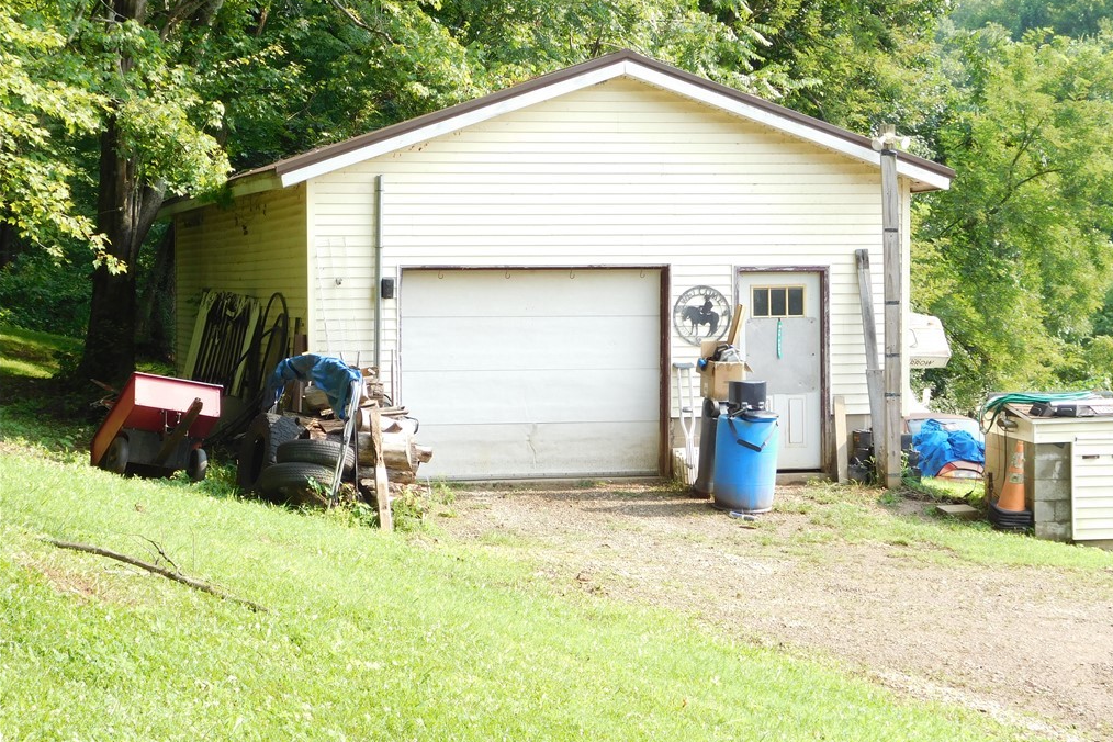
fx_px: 2597
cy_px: 371
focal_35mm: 84
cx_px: 561
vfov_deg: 16.3
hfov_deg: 24.2
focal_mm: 14.2
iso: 125
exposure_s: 1/125
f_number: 4.4
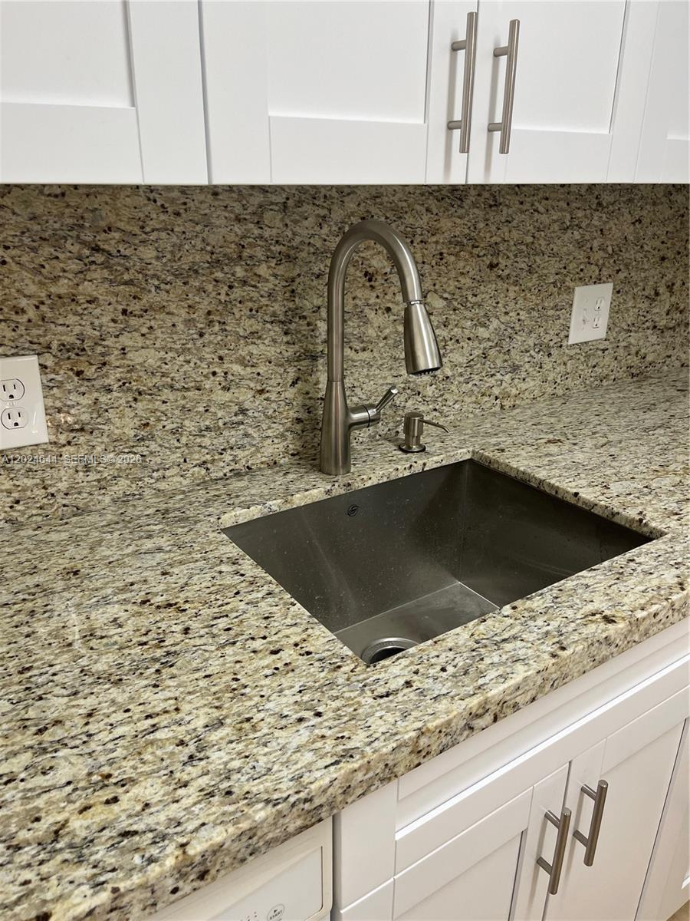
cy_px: 460
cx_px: 345
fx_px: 691
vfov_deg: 67.3
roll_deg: -0.6
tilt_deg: -21.6
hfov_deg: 53.1
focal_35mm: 26
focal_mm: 5.1
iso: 100
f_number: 1.6
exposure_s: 1/120
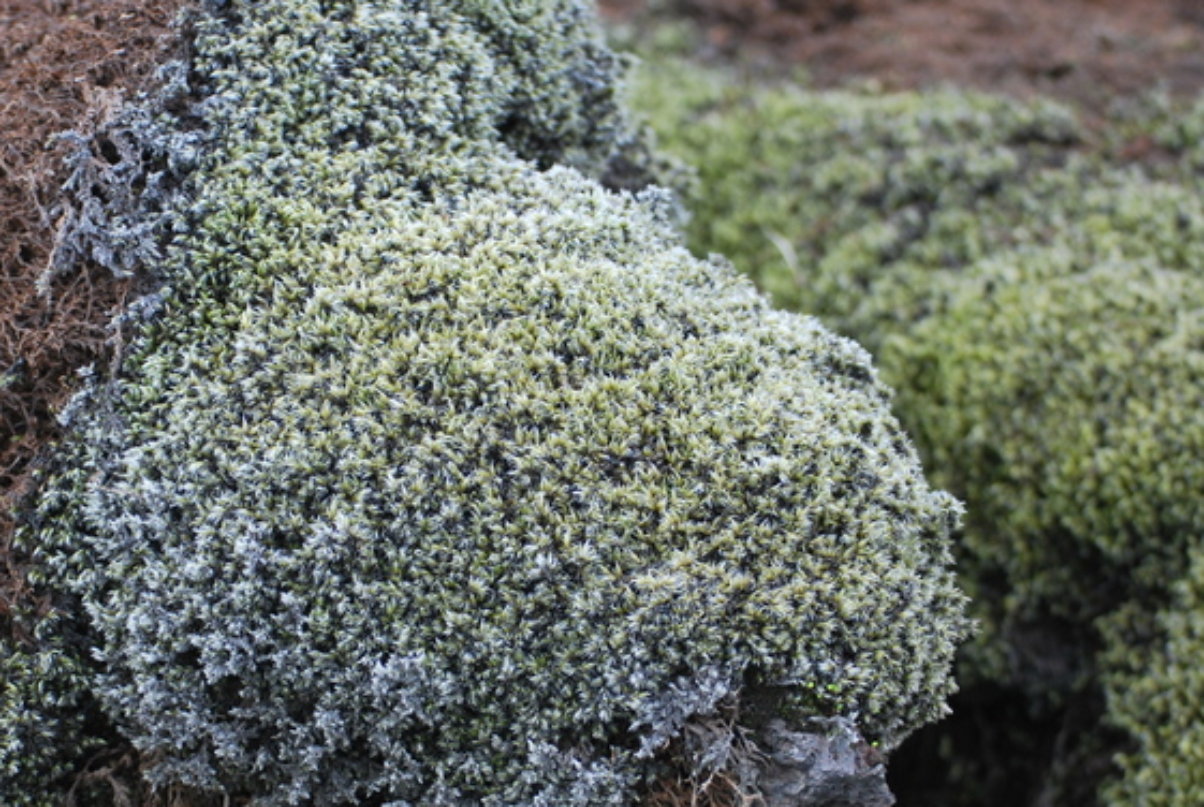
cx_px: 582
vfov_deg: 11.7
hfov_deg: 17.4
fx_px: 3943
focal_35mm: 118
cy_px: 547
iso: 200
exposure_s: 1/60
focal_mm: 55
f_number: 4.5
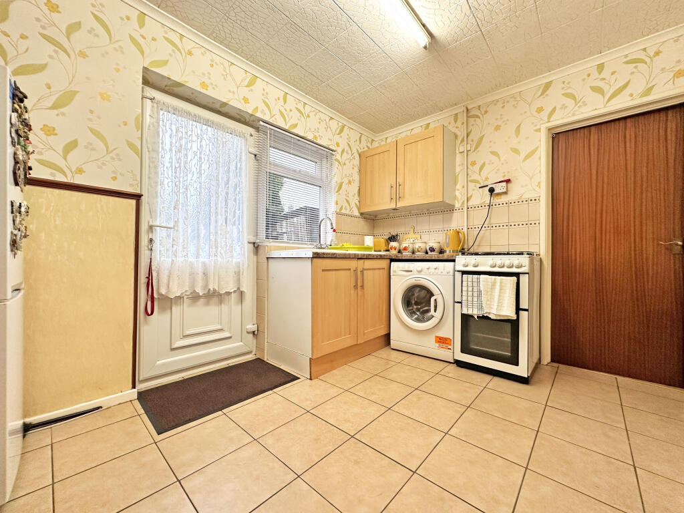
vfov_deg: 85.7
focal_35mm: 14
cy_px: 256
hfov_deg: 102.1
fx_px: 277
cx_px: 342
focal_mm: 2.22
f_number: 2.2
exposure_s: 1/50
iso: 160
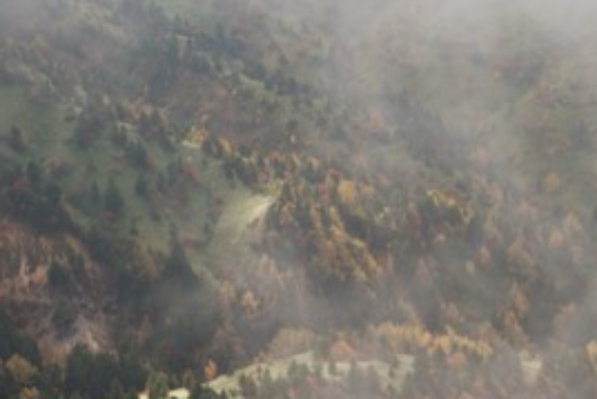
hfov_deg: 11.4
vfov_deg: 7.7
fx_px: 2970
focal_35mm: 179
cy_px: 281
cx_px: 512
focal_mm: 100
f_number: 5.6
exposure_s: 1/400
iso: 100
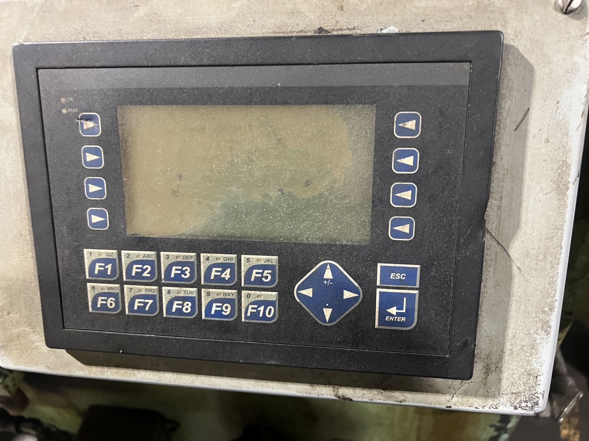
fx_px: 442
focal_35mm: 26
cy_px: 220
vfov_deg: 53.1
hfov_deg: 67.3
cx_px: 294
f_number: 1.5
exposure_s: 1/40
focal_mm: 5.7
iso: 500
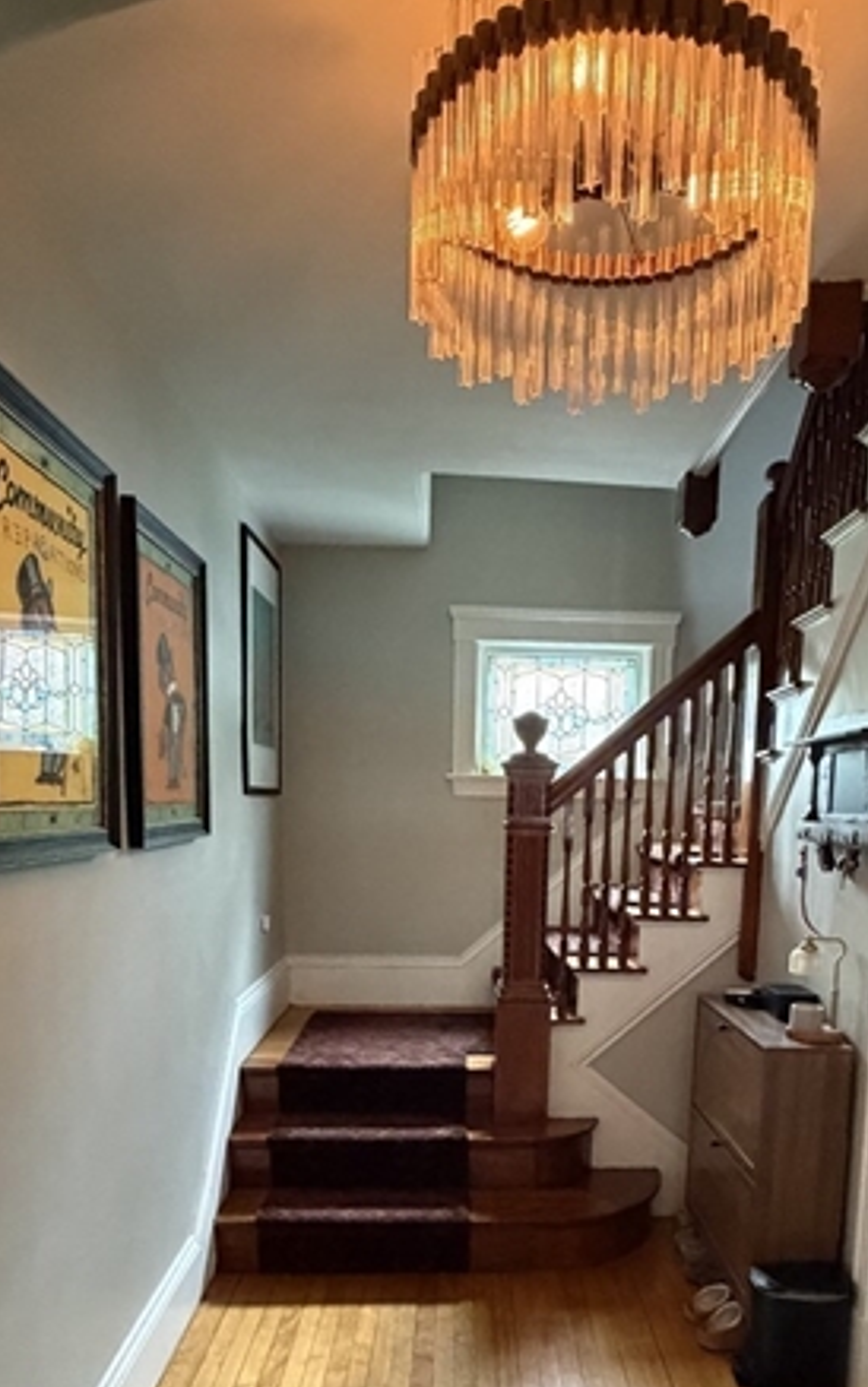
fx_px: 983
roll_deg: -1.0
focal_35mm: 26
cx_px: 501
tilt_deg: -7.1
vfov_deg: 67.8
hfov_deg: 47.5
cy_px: 960
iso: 1000
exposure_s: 1/60
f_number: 2.2
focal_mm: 2.22
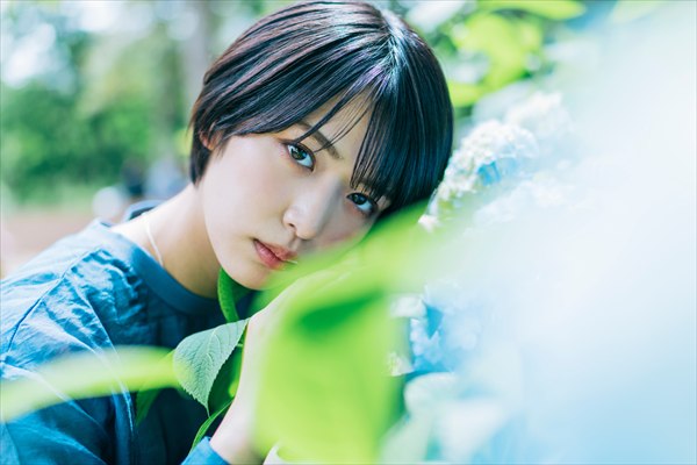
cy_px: 232
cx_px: 348
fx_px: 871
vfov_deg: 29.9
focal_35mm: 45
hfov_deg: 43.6
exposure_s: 1/1000
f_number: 1.8
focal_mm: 45
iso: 200
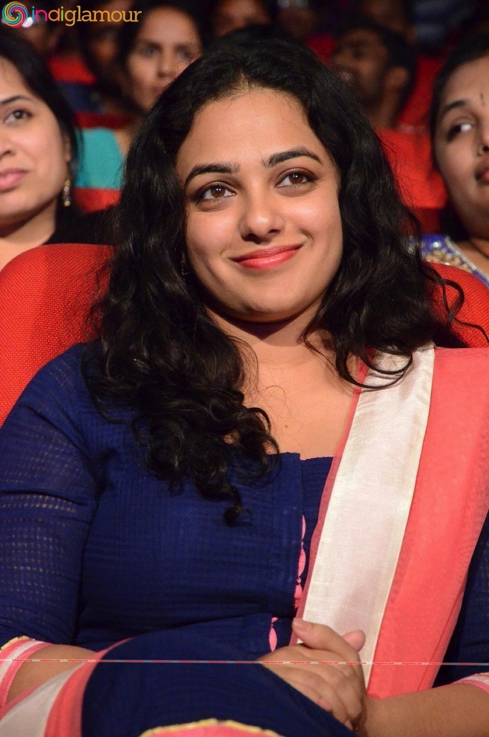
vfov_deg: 13.1
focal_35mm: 158
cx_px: 244
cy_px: 368
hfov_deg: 8.7
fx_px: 3222
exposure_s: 1/125
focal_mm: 105
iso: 8000
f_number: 5.6
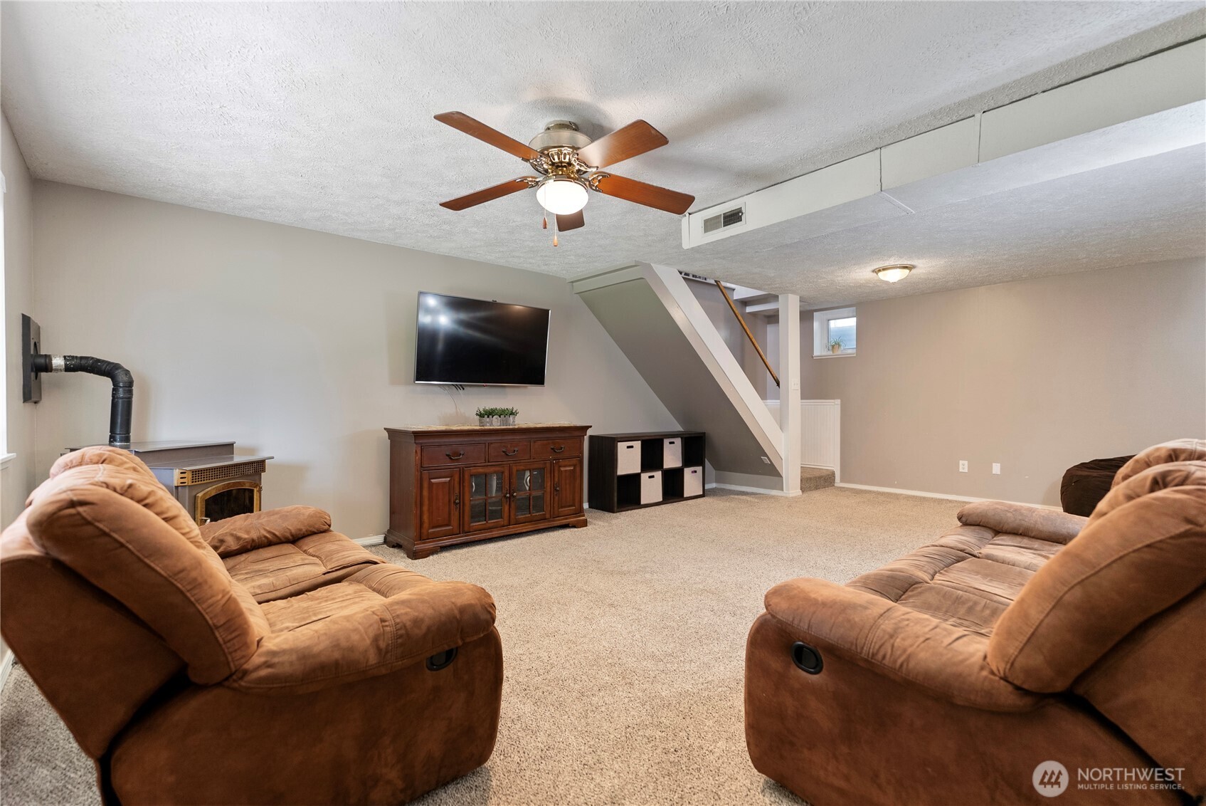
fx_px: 536
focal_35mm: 16
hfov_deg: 96.7
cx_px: 603
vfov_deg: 73.8
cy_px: 403
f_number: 2.8
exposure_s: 1/15
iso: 400
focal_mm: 16
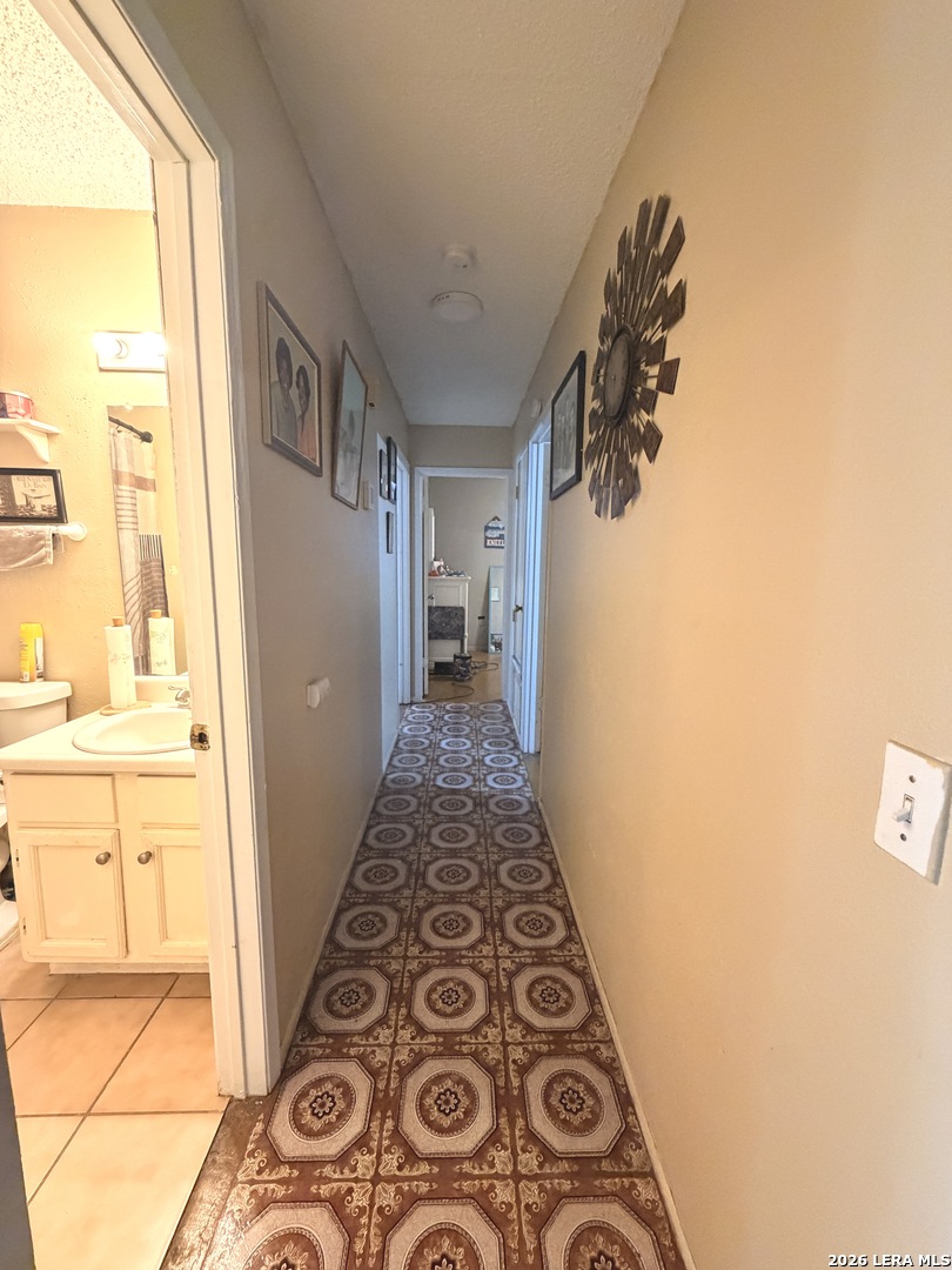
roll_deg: -1.1
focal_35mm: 14
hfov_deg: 85.7
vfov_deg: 102.1
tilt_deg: -8.5
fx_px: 513
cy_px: 635
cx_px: 476
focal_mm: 2.22
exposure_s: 1/60
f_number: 2.2
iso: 640
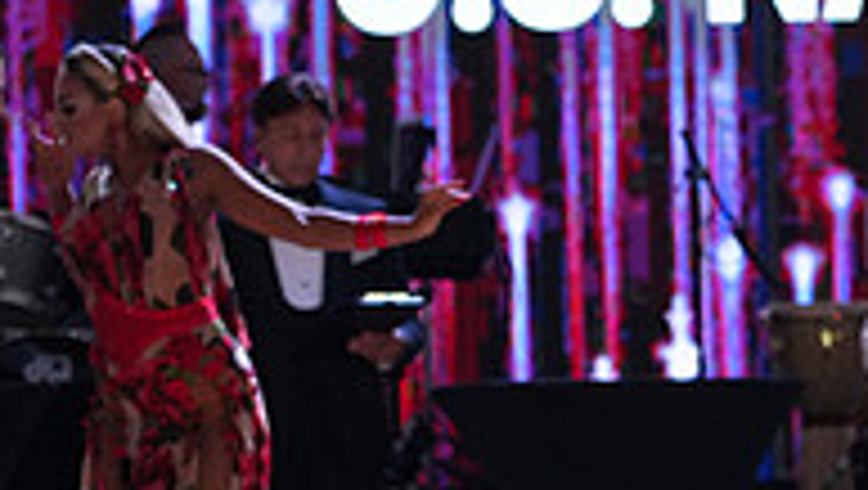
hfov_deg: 6.5
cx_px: 1111
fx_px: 7603
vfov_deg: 3.7
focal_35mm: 330
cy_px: 722
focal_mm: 105
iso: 2500
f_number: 4
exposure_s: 1/400
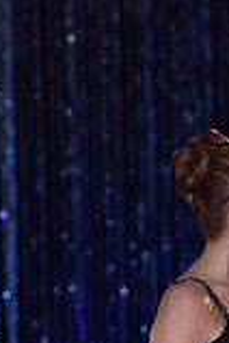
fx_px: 4246
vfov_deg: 4.6
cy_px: 518
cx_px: 282
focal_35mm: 445
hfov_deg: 3.1
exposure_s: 1/320
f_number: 4.5
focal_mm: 122
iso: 2000
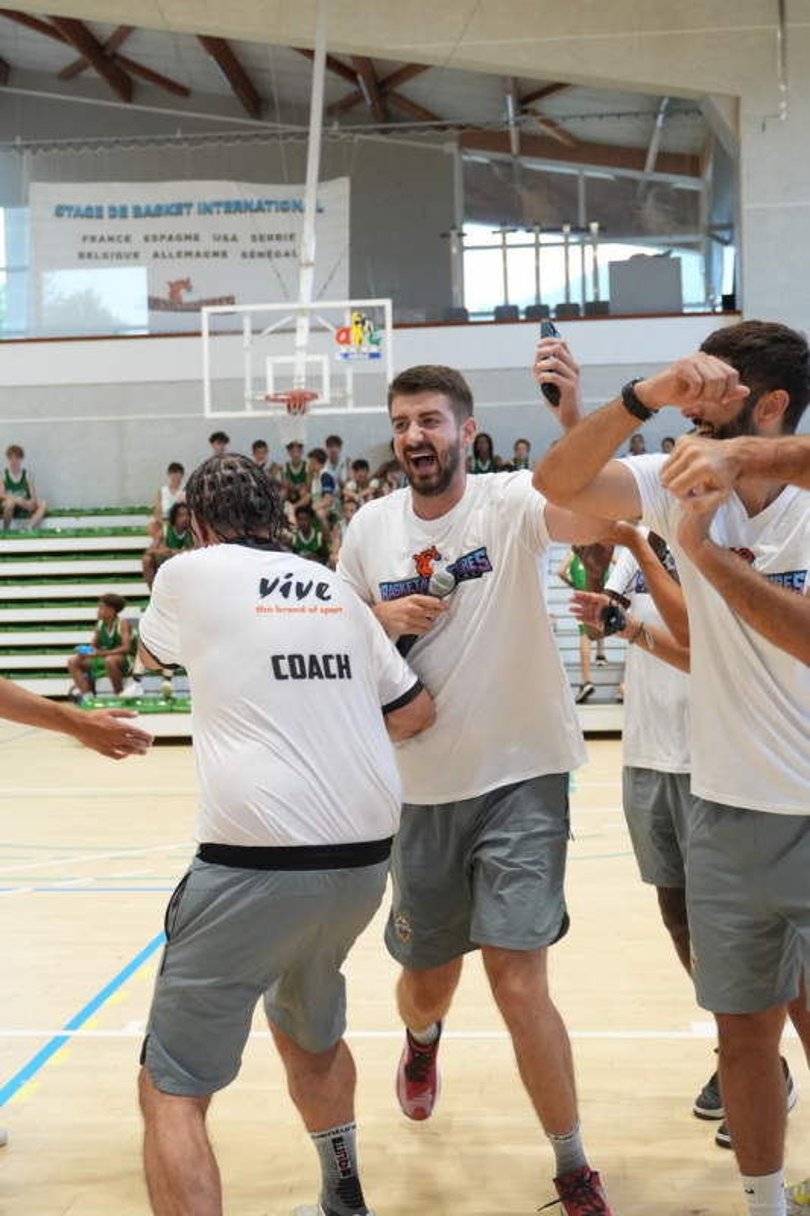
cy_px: 608
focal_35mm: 42
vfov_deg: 46.4
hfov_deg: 31.9
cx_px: 405
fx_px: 1418
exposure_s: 1/400
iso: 1600
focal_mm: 28
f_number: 2.8
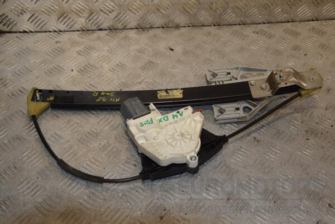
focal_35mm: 45
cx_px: 168
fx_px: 419
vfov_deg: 29.9
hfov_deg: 43.6
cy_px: 112
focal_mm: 30
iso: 800
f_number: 10
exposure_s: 1/200
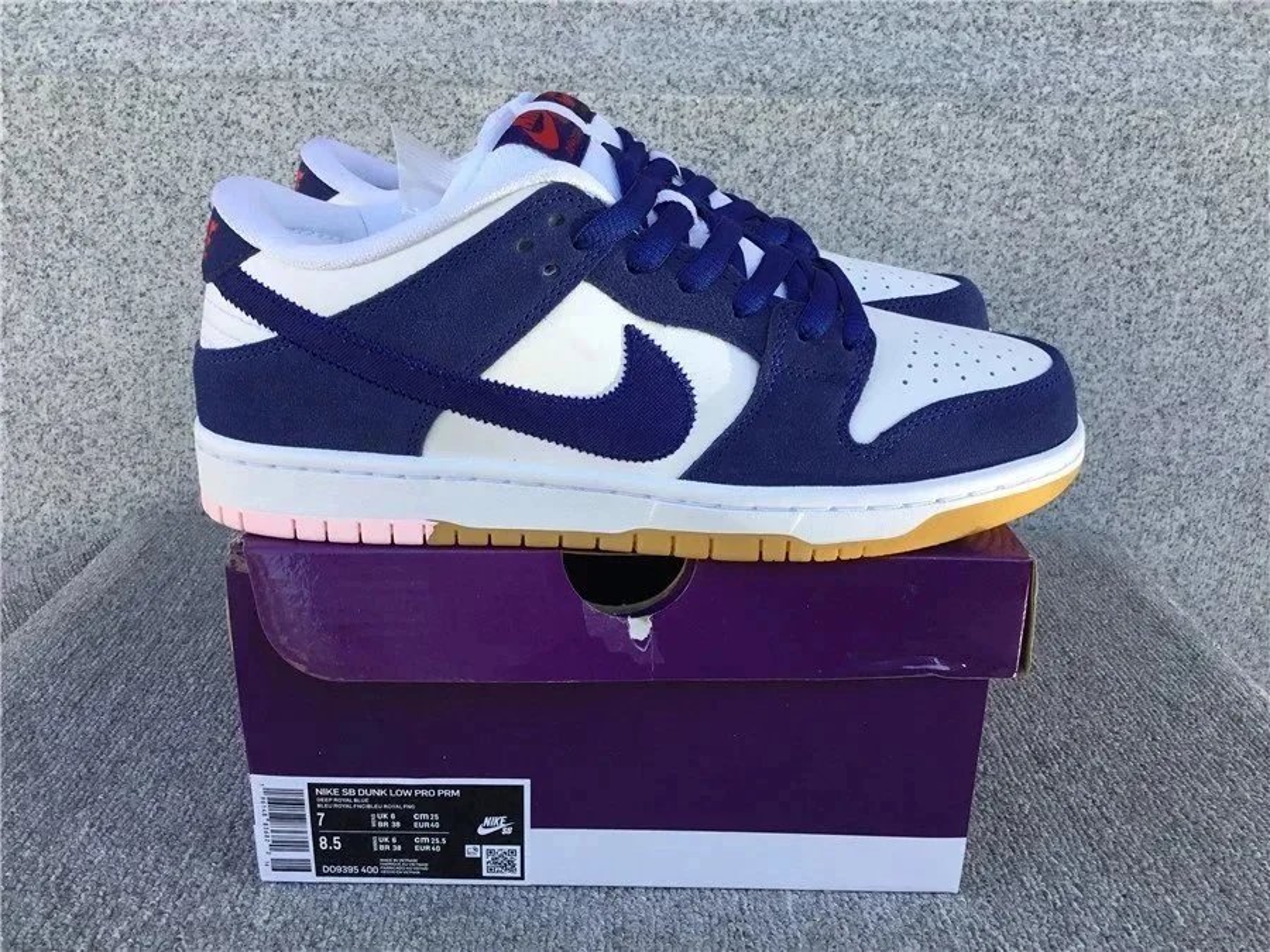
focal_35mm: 31
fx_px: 1137
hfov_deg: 58.4
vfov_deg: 45.4
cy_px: 476
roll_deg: -1.8
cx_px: 635
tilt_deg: -19.3
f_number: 2.4
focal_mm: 3.3
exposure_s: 1/200
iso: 25
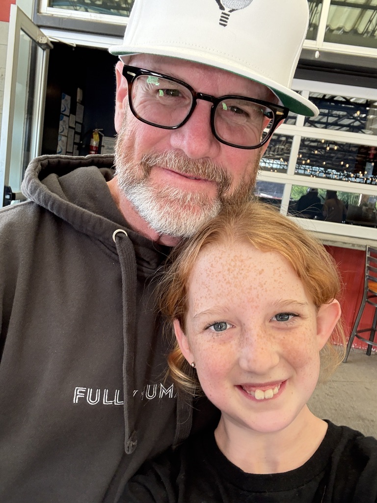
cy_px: 252
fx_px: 436
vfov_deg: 60.0
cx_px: 188
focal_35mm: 30
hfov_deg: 46.8
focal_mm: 2.69
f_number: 1.9
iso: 80
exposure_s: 1/60
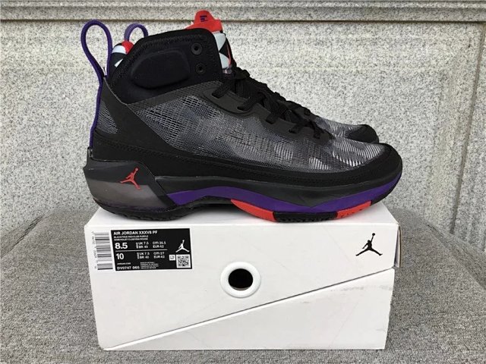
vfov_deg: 45.4
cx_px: 243
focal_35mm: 31
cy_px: 182
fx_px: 435
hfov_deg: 58.4
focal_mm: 3.3
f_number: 2.4
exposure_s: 1/123
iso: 25
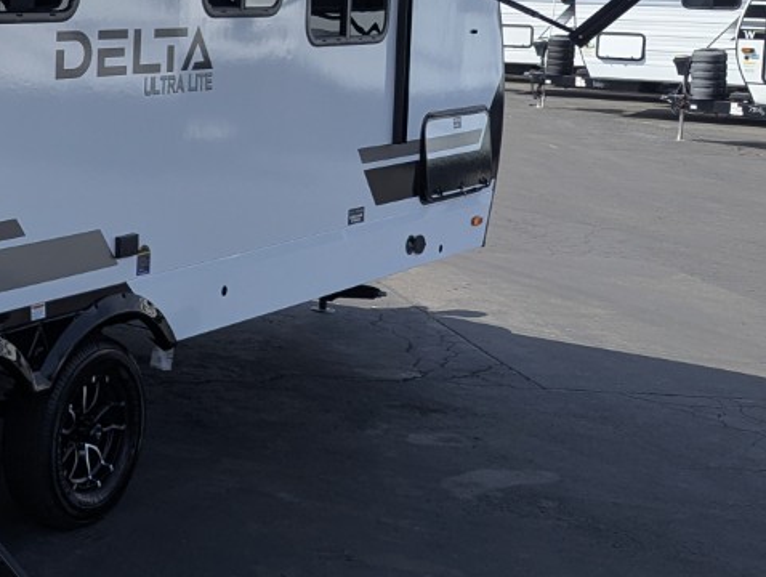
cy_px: 114
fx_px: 1551
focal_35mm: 70
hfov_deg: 24.9
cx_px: -166
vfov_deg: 20.8
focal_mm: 6.81
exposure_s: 1/1770
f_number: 1.85
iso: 48
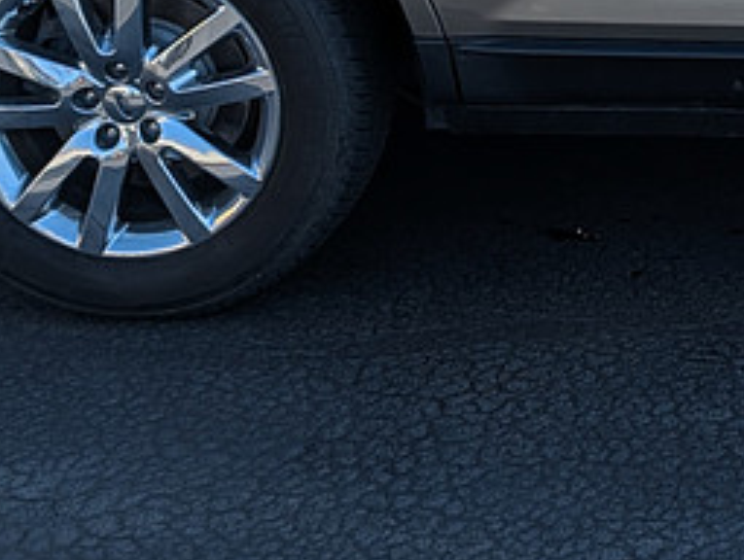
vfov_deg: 14.5
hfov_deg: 18.5
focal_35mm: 96
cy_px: -265
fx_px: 2066
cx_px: 1045
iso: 18
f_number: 1.68
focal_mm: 6.9
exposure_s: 1/5650
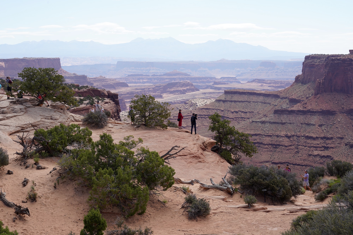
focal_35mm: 60
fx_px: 588
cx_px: 176
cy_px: 118
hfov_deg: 33.4
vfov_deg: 22.6
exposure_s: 1/100
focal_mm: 60
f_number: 11
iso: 100
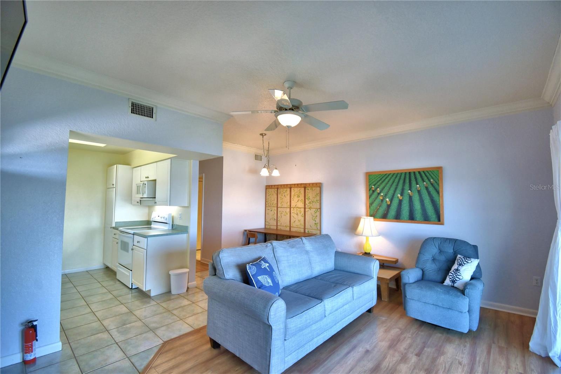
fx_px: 234
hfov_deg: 100.4
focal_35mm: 15
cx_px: 280
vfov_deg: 77.3
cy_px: 187
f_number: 4.5
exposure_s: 1/80
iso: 400
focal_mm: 10
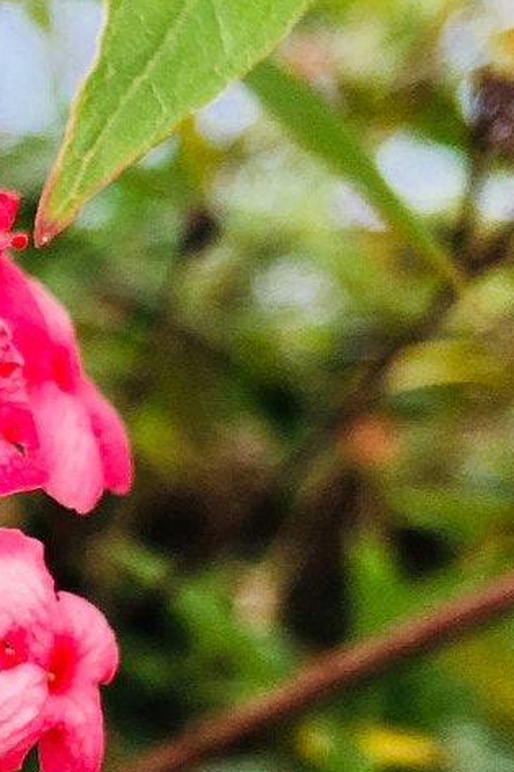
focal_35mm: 102
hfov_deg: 13.1
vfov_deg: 20.0
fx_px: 2186
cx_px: -100
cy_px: 495
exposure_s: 1/746
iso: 25
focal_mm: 4.15
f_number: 2.2
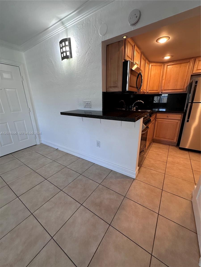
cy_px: 134
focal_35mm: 14
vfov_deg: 102.1
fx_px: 108
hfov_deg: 85.7
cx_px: 100
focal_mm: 2.22
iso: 200
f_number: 2.2
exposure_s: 1/120
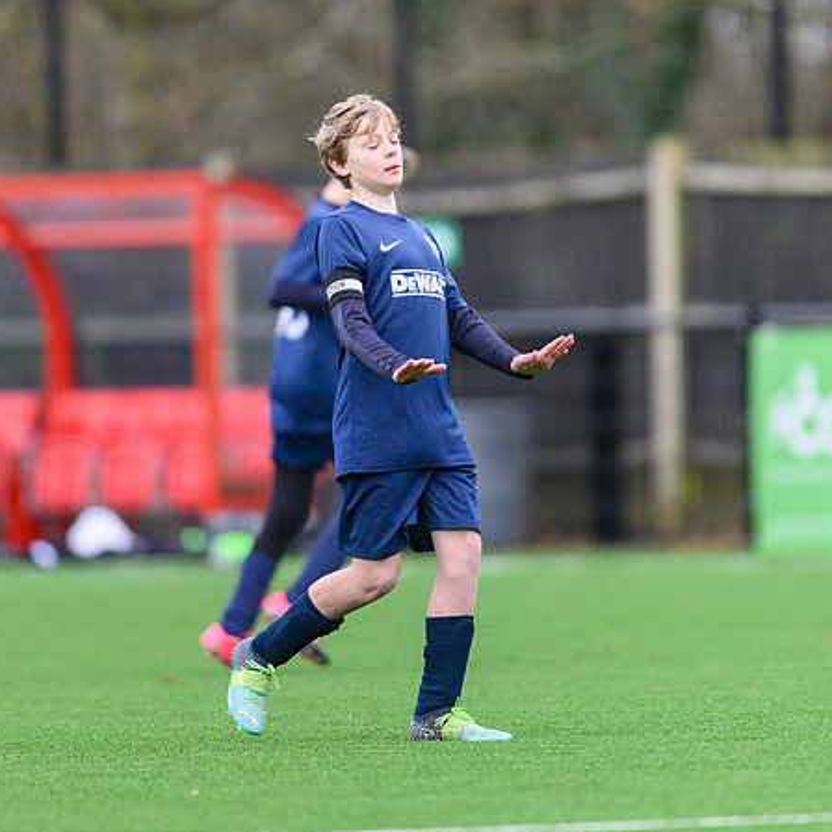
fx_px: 16778
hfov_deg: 2.8
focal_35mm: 617
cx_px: 356
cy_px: 491
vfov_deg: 2.8
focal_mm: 400
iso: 3200
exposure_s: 1/2000
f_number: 2.8
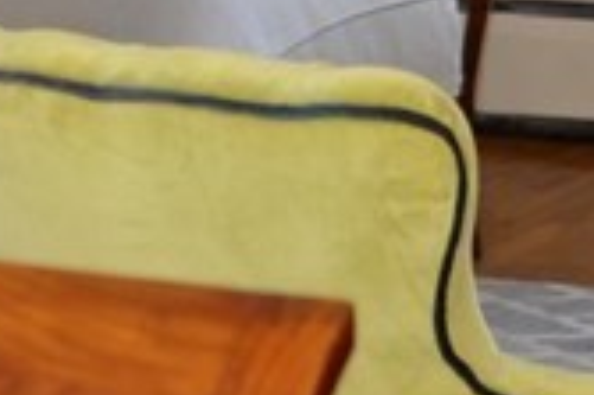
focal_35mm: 321
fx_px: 5292
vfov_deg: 4.2
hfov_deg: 6.4
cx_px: 402
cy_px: -427
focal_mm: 35
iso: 400
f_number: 2.8
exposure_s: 1/160
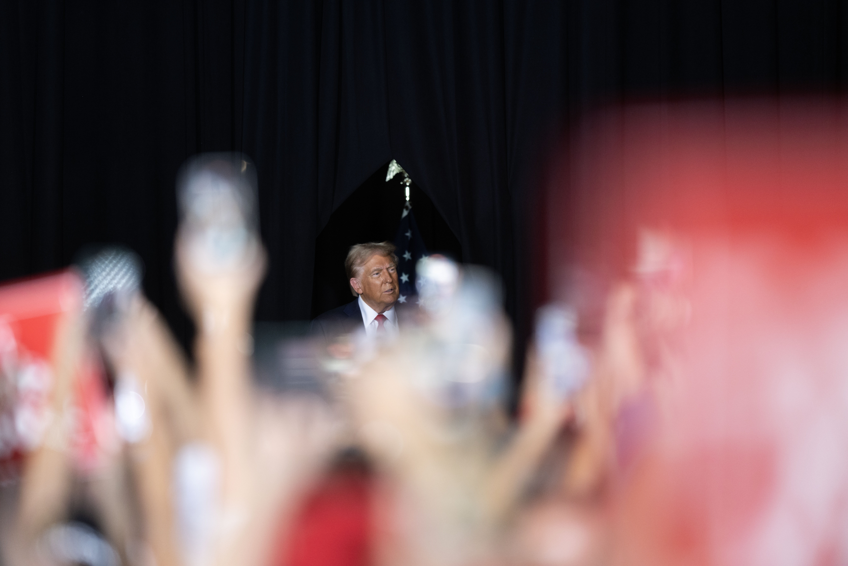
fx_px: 9421
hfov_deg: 5.2
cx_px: 424
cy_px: 283
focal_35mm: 400
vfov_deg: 3.4
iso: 800
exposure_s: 1/500
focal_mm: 400
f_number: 2.8
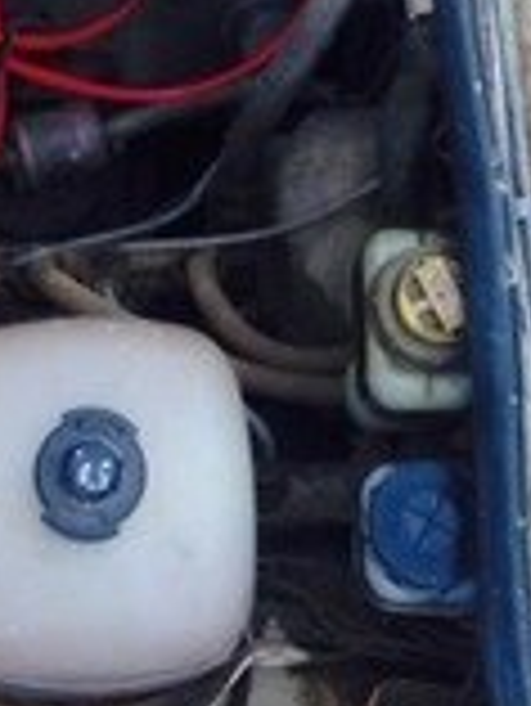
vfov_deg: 17.9
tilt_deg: -62.8
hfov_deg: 14.2
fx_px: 2124
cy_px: -166
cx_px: 158
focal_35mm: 104
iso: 50
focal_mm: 4.12
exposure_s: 1/20
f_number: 2.4
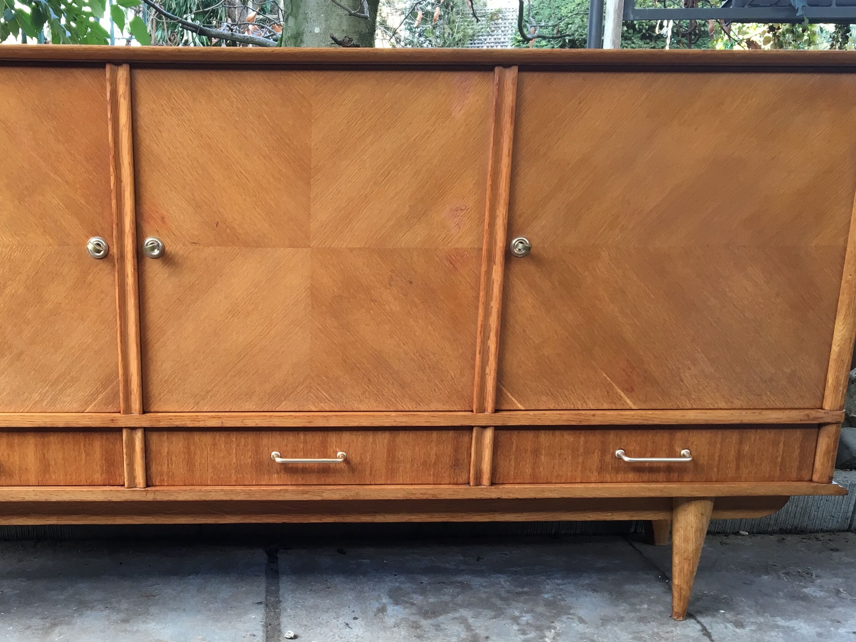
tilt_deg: -15.0
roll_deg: +1.1
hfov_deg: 43.3
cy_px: 450
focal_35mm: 43
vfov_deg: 33.2
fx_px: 1063
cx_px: 298
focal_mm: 4.15
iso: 25
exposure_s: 1/33
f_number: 2.2
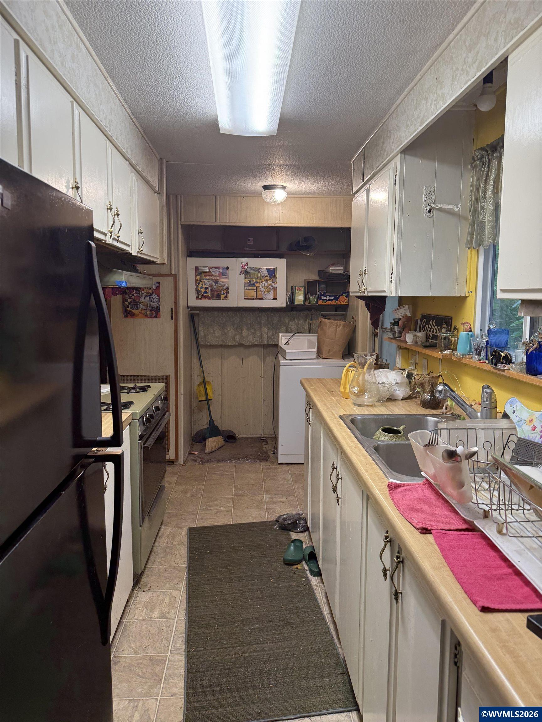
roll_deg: -1.1
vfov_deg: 71.6
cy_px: 361
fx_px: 501
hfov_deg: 56.8
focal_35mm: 24
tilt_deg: -5.2
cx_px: 271
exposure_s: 1/120
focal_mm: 6.76
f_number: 1.78
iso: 160
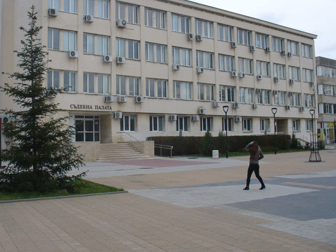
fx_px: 456
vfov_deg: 30.8
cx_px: 145
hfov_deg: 40.4
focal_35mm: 47
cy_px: 98
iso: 80
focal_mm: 6.1
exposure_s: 1/250
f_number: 5.6
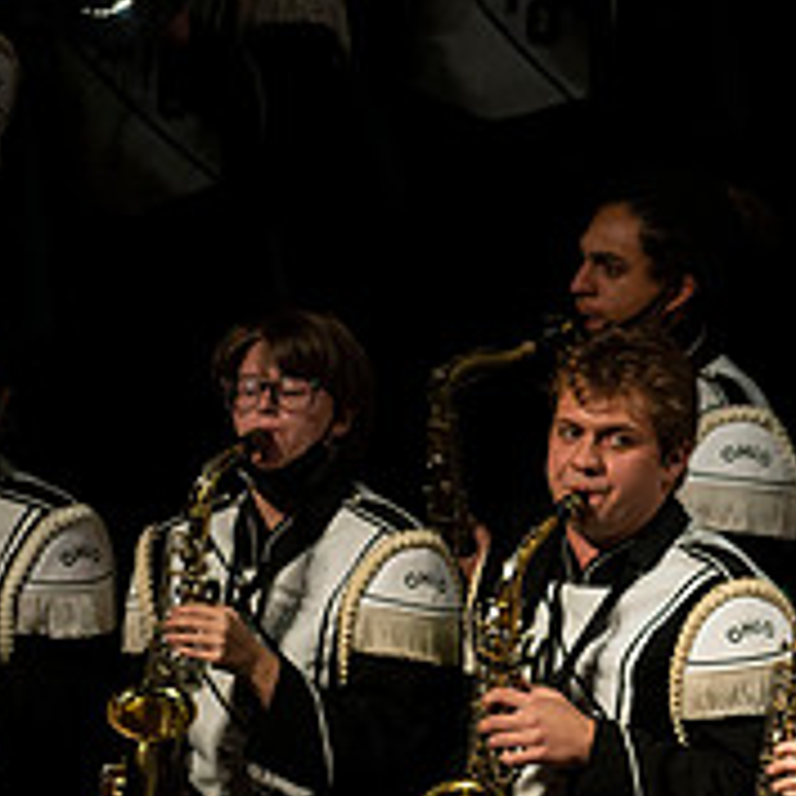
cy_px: 544
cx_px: 1241
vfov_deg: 2.1
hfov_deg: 2.1
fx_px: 21723
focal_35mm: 835
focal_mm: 300
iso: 3200
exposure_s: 1/500
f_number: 2.8
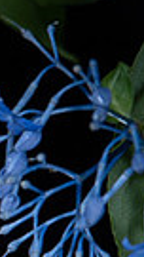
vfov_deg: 1.7
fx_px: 8860
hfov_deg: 0.9
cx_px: -480
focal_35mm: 1306
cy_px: 209
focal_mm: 155
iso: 800
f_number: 8
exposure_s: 1/200
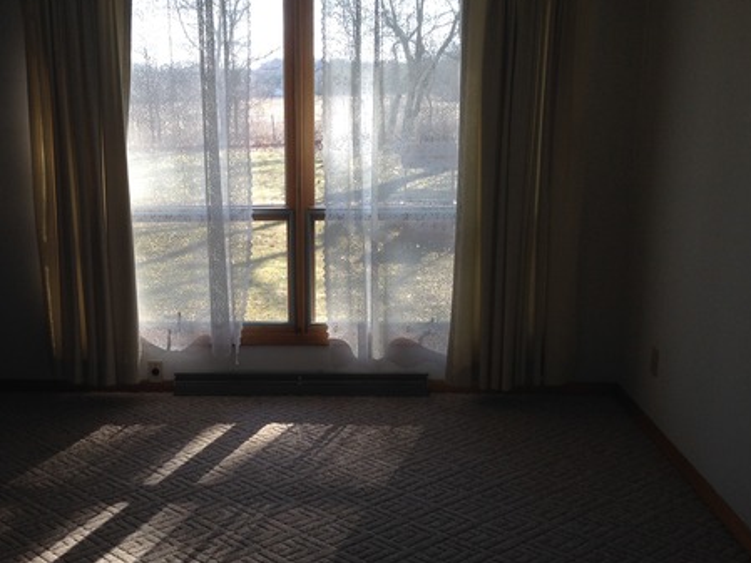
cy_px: 336
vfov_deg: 30.8
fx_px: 1020
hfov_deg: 40.1
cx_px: 268
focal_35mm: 47
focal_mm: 4.12
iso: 50
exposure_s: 1/184
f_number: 2.4
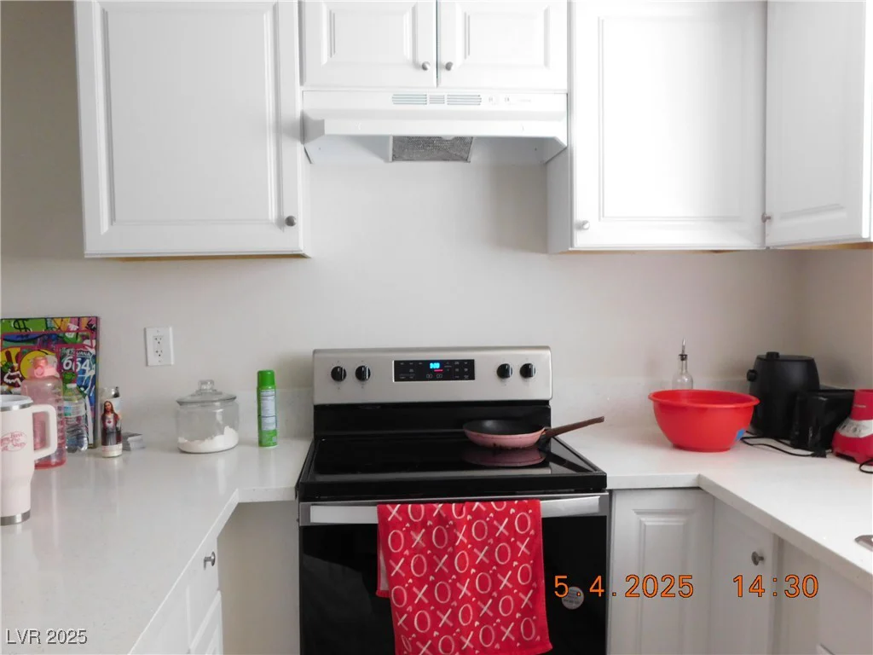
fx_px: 757
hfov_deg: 60.0
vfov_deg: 46.8
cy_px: 328
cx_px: 436
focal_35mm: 30
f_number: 3.2
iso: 400
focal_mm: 5.3
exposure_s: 1/20
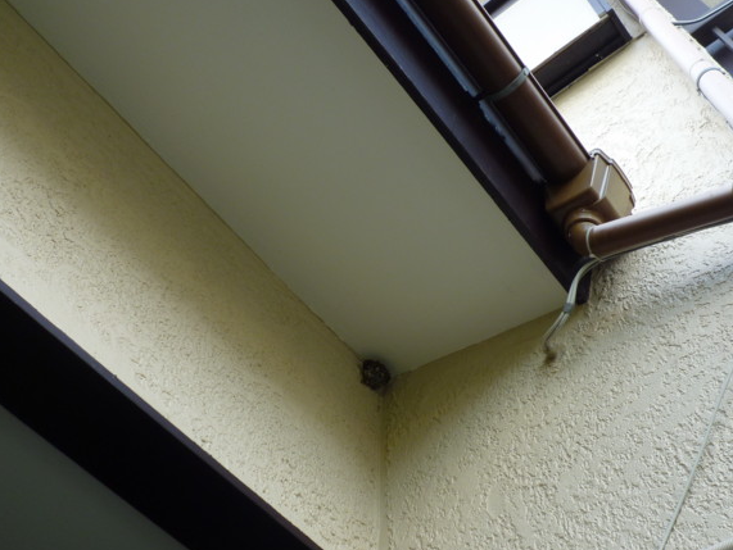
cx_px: 386
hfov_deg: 44.7
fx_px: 890
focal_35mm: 42
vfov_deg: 34.3
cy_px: 327
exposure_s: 1/60
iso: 80
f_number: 3.4
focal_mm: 5.3
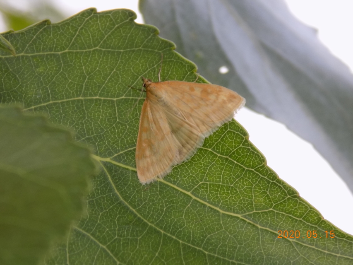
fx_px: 1713
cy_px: 132
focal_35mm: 168
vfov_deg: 8.8
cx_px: 176
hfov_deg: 11.8
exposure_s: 1/30
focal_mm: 29.9
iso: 160
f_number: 5.3
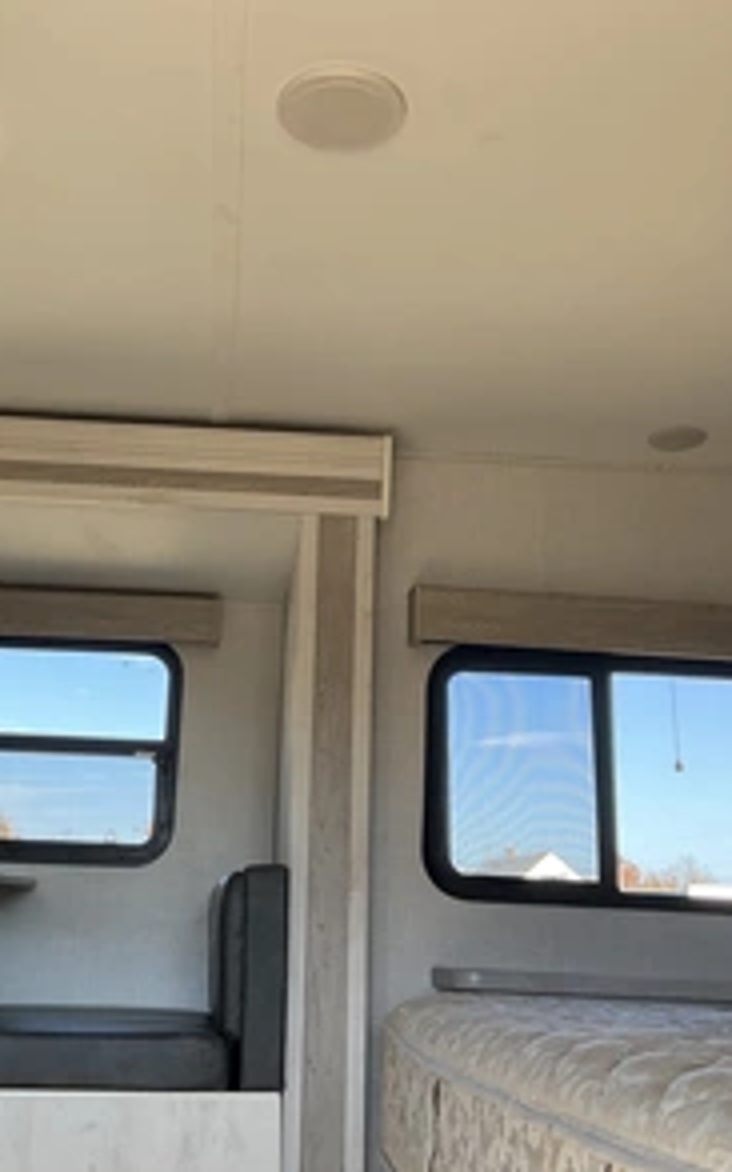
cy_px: 580
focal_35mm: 42
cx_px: 276
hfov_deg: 30.4
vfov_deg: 47.2
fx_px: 1341
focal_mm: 3
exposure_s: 1/201
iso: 25
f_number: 1.8
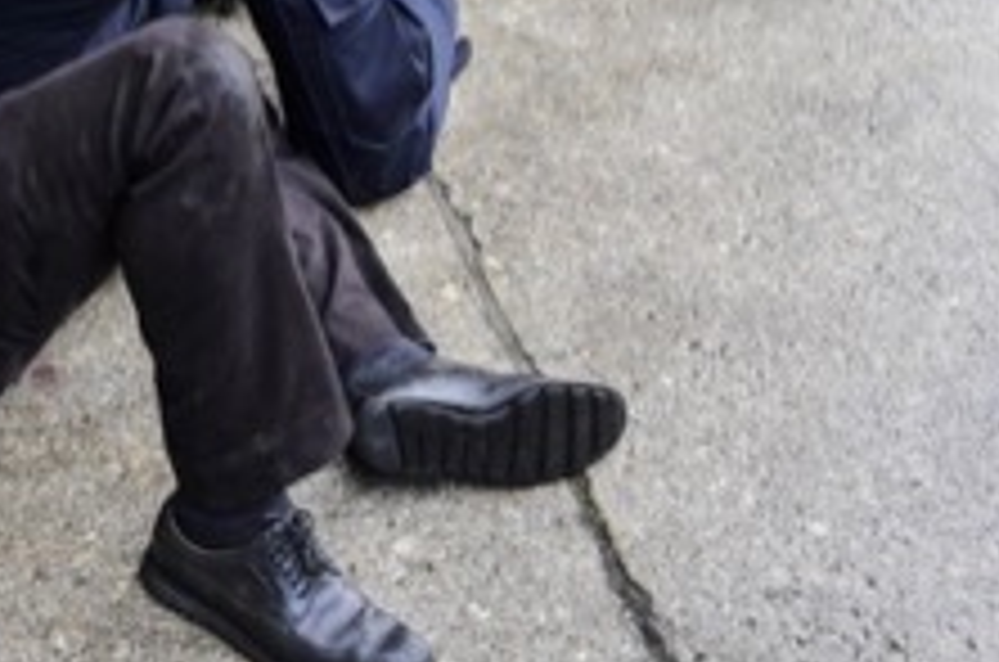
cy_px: -59
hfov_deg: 24.4
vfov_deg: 16.7
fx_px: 2188
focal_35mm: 79
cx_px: -27
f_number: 7.1
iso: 3600
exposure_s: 1/800
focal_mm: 35
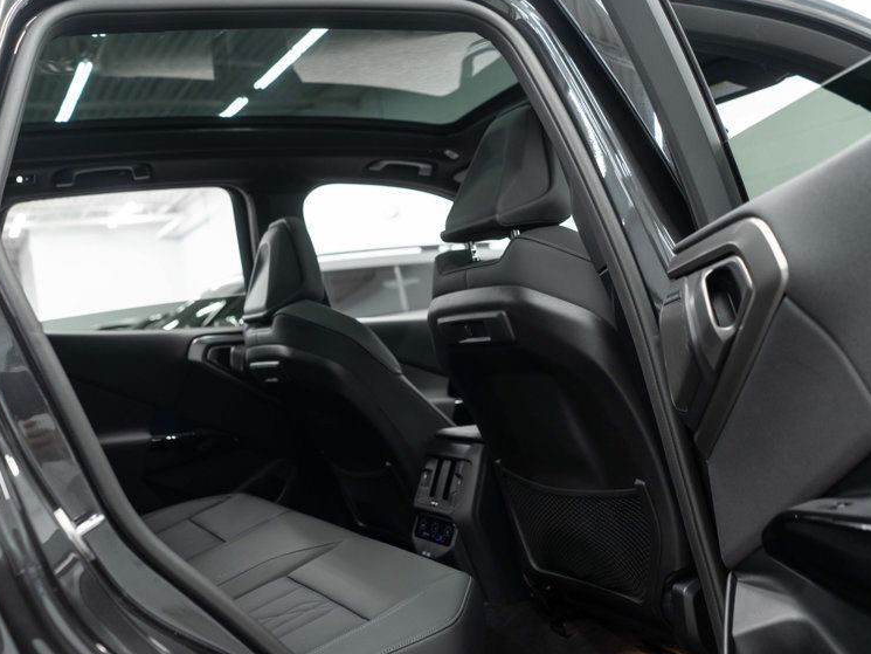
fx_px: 931
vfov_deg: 38.6
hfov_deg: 49.9
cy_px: 370
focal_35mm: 37
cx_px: 361
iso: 800
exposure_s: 1/40
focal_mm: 28
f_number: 3.2
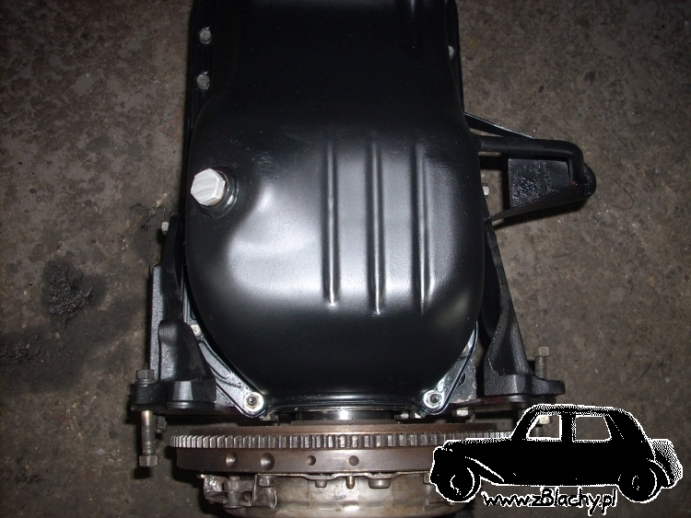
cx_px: 346
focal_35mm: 37
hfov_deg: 50.1
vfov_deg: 38.7
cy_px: 259
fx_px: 739
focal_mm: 6.2
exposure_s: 1/60
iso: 64
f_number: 2.8
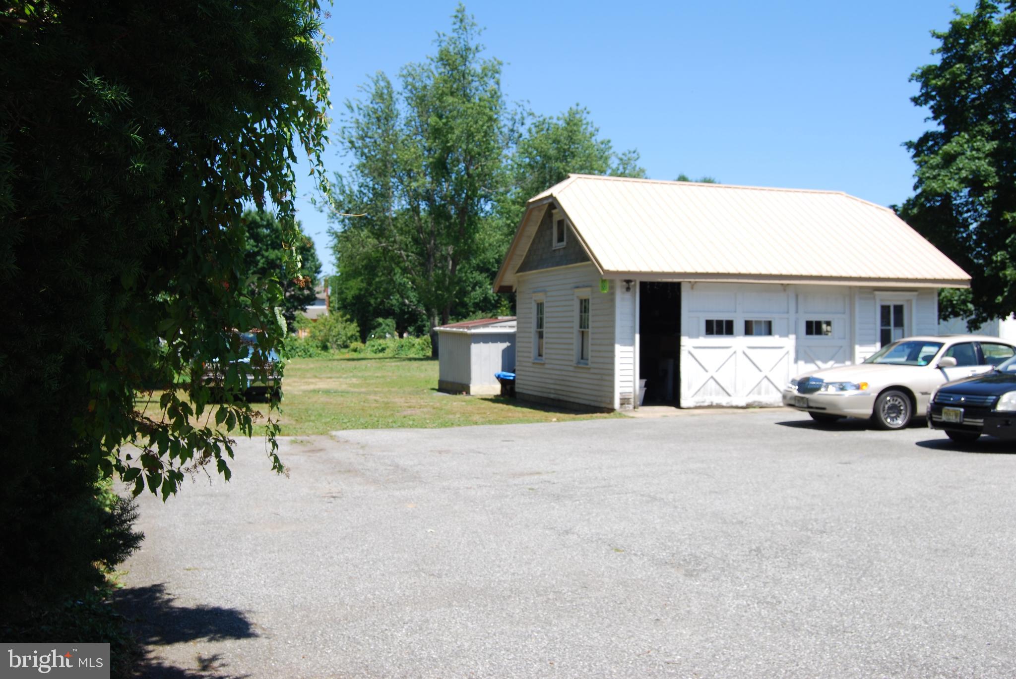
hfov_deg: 53.1
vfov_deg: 37.0
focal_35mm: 36
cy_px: 340
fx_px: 1017
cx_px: 508
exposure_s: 1/200
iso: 100
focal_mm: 24
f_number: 7.1
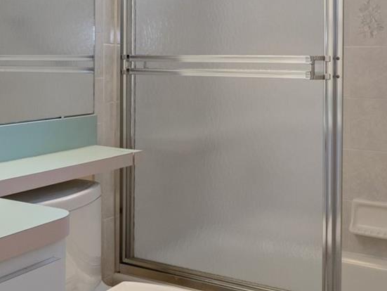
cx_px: 145
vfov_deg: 26.6
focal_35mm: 54
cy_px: 81
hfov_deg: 35.1
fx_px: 609
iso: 320
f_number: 8
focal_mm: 13
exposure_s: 1/8
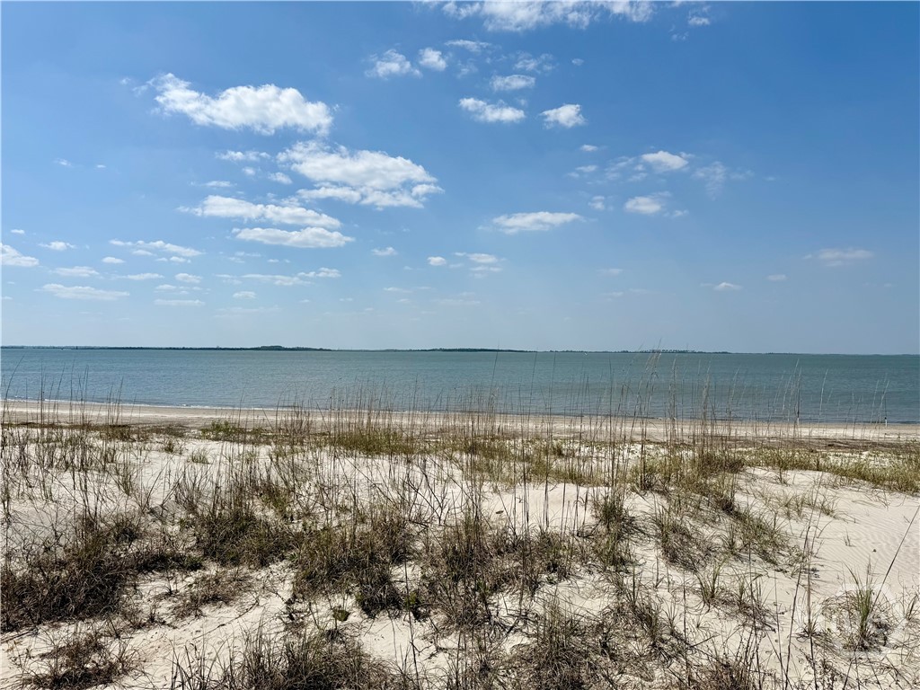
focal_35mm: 24
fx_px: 638
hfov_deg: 71.6
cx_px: 460
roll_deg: -0.1
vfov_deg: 56.8
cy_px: 345
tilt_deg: +0.9
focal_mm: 6.76
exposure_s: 1/11905
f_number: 1.78
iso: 80
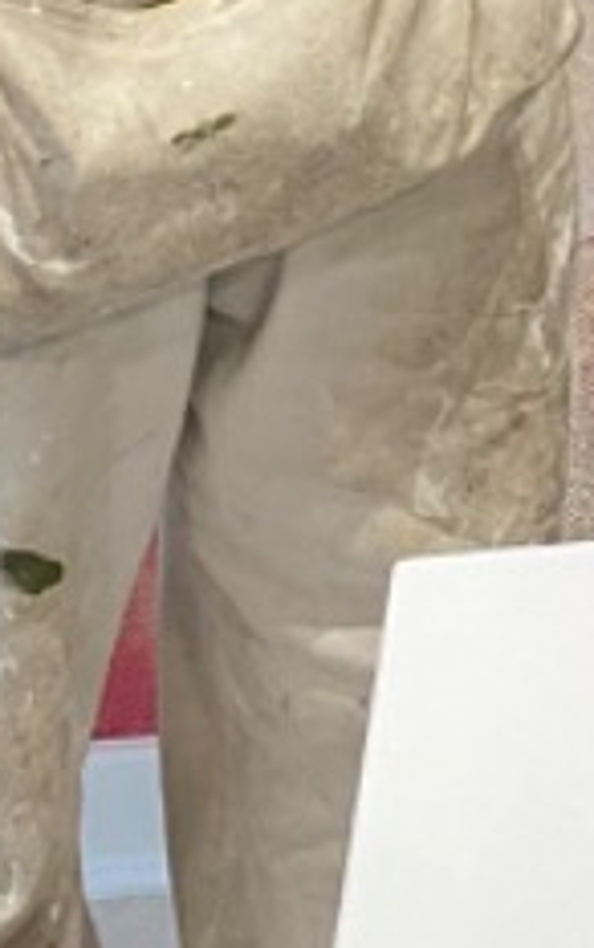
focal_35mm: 142
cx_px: 1383
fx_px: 3671
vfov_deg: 12.5
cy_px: -1086
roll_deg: +0.4
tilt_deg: -4.5
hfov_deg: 8.5
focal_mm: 4.25
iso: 100
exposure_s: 1/50
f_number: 1.8
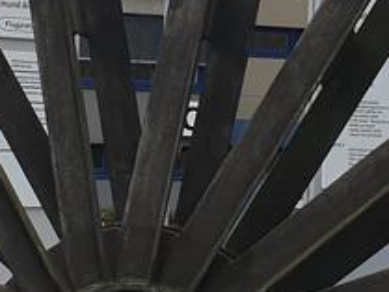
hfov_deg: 13.2
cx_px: 168
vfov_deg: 10.0
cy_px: 97
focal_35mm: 149
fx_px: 1675
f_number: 2.4
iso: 50
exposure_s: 1/441
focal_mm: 4.3
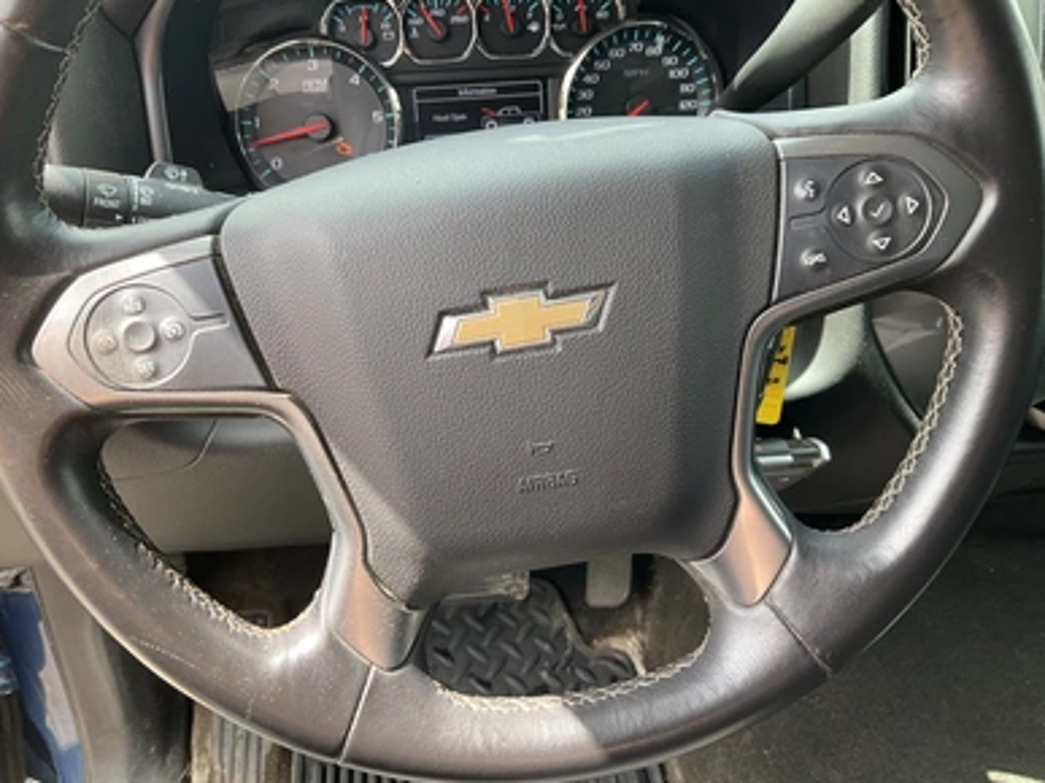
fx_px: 905
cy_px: 381
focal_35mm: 30
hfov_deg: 60.0
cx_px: 508
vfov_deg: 46.8
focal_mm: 3
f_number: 1.8
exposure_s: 1/122
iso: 25
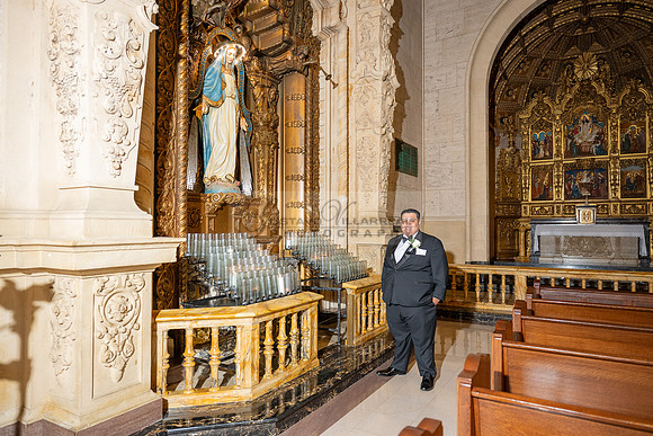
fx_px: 435
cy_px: 218
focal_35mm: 24
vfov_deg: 53.2
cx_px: 326
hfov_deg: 73.7
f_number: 2.8
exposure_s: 1/200
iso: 1000
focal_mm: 24
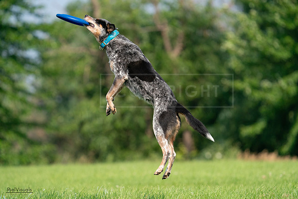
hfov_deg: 5.2
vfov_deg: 3.5
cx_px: 151
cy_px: 100
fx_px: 3275
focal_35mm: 396
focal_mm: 385
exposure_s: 1/4000
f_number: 6.3
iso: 1600
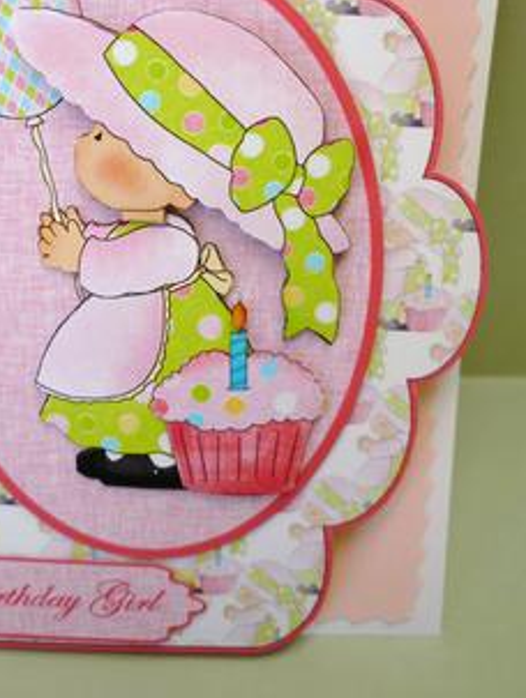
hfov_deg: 33.4
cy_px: 221
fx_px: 869
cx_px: 187
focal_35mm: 43
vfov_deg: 43.1
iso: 80
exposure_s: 1/50
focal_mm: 5.2
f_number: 3.3
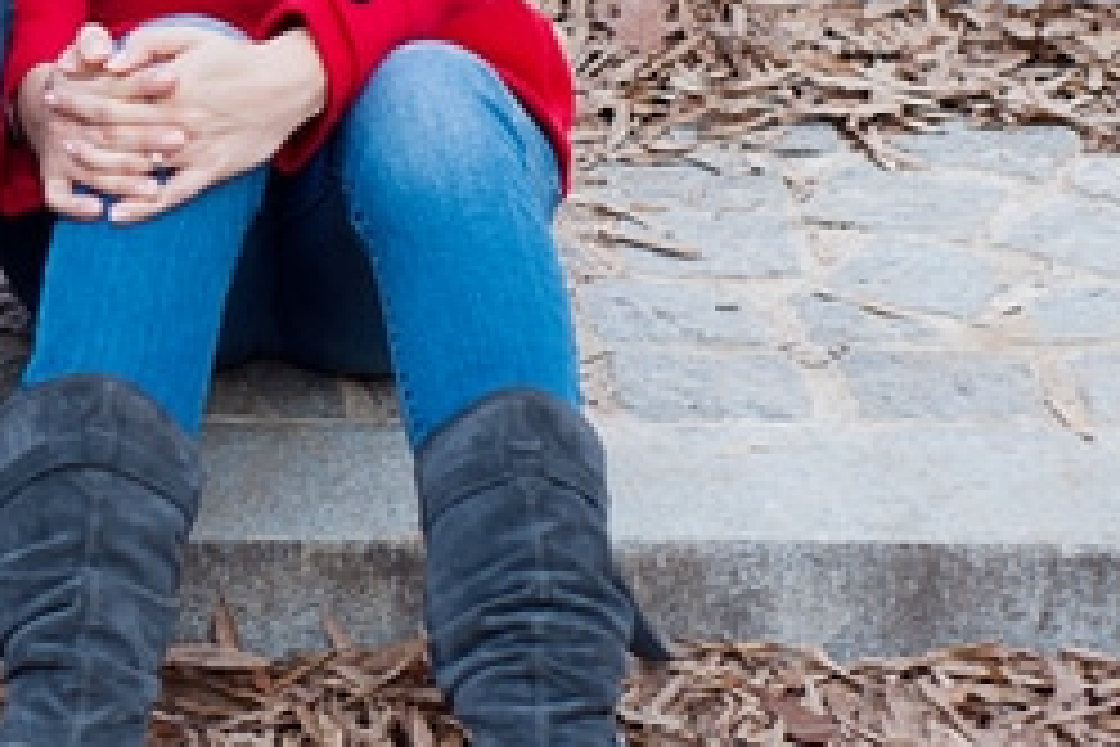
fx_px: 5631
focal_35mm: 181
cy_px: -194
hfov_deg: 11.1
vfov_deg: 7.5
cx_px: -351
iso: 160
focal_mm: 50
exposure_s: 1/125
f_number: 2.8
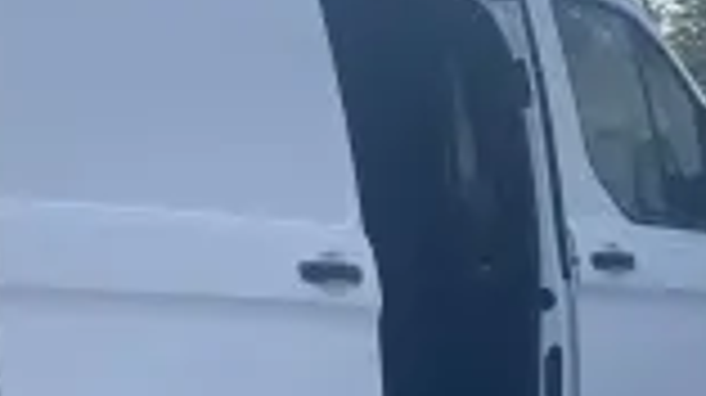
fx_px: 2432
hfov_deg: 16.2
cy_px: 338
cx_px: 22
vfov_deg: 9.3
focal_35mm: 130
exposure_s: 1/261
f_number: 2
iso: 32
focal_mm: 6
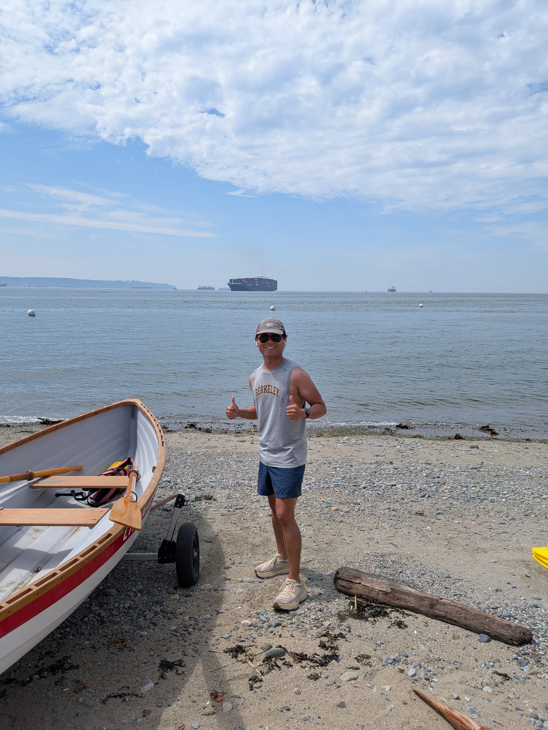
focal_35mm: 24
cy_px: 365
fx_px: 507
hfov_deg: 56.8
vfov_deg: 71.6
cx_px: 274
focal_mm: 4.53
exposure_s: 1/2755
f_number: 1.7
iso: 34
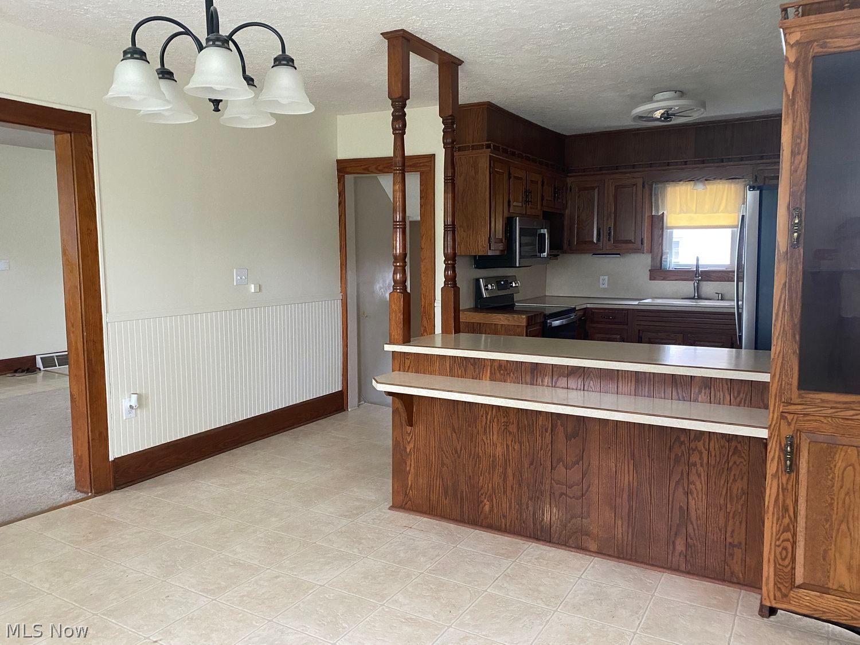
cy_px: 322
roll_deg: -0.4
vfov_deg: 53.1
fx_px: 646
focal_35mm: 26
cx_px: 430
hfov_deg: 67.3
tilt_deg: -7.0
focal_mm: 4.25
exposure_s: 1/60
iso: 320
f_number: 1.8
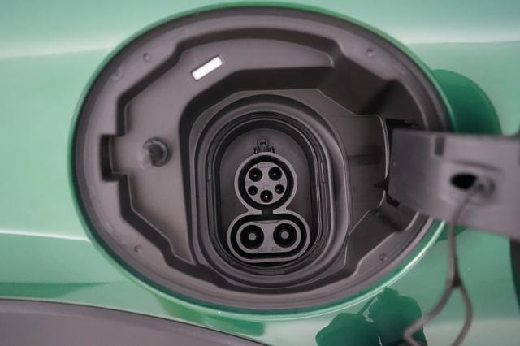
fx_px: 375
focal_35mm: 26
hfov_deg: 69.4
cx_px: 260
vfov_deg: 49.5
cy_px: 173
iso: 12800
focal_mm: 26
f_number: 2.8
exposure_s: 1/320
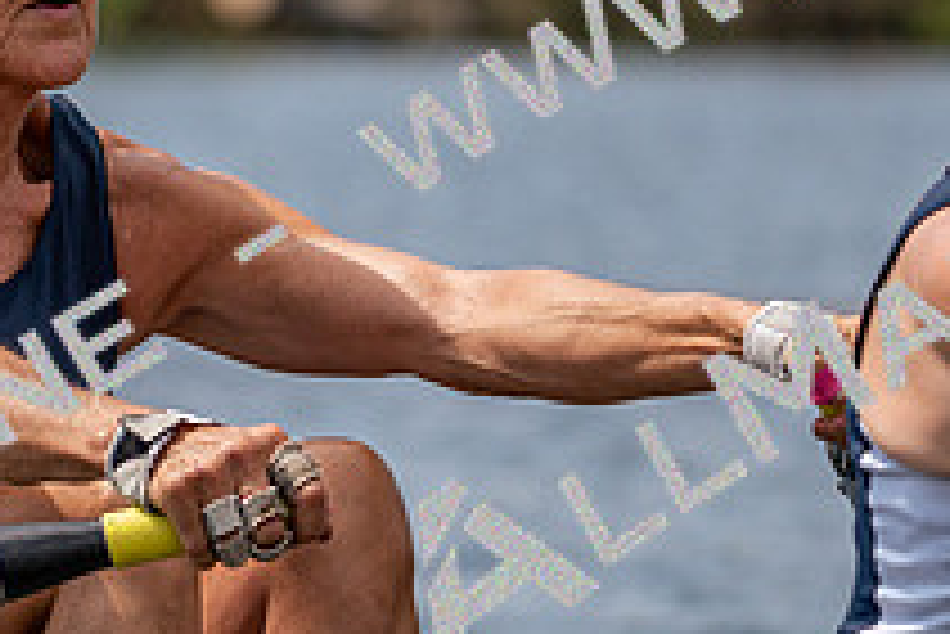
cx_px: 32
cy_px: 268
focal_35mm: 686
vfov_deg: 2.0
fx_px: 18115
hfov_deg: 3.0
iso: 250
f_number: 5.6
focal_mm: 250
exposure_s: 1/1600
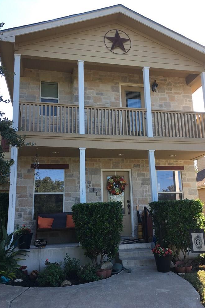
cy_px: 156
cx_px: 105
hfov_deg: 42.3
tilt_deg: +11.8
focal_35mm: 31
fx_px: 265
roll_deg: +1.7
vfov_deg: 60.3
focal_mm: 4.15
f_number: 2.2
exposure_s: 1/310
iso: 25
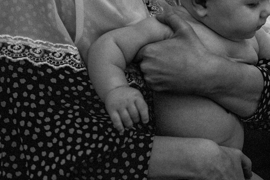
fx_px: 847
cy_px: 8
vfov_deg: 12.0
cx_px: 283
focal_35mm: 113
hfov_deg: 17.6
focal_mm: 42
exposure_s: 1/250
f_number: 3.2
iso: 2500
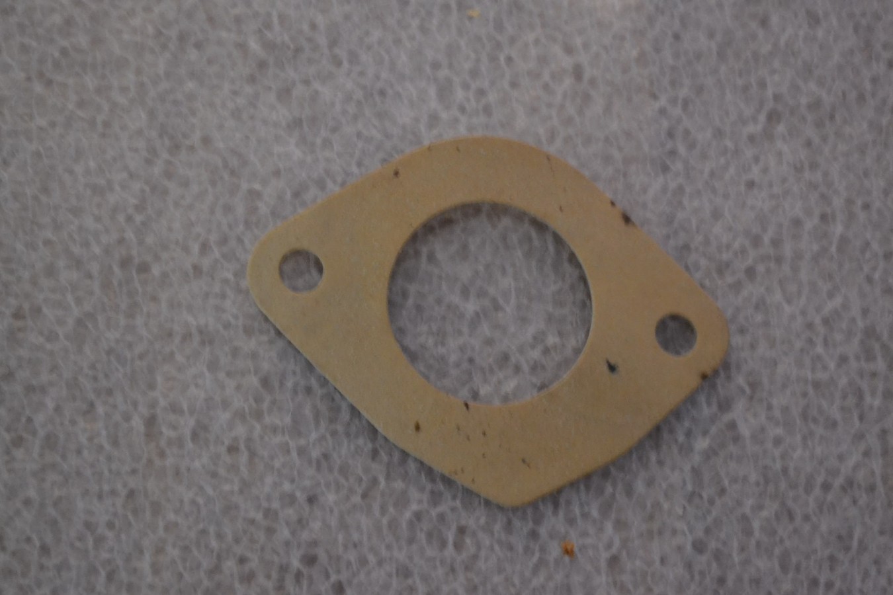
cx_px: 446
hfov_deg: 29.2
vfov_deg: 19.7
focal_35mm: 69
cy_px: 298
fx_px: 1711
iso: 3200
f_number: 5.3
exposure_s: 1/10
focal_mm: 46
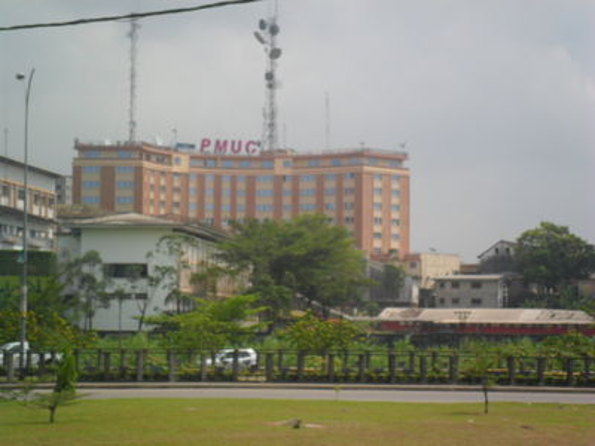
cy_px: 223
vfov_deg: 13.7
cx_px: 298
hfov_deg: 18.2
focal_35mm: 108
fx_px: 1856
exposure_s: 1/500
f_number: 5
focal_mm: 19.6
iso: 100
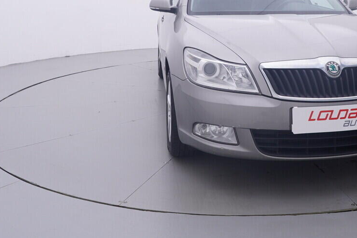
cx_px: 243
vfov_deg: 28.9
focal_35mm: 44
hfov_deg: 43.8
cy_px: 8
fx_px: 436
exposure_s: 1/80
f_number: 5
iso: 200
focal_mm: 15
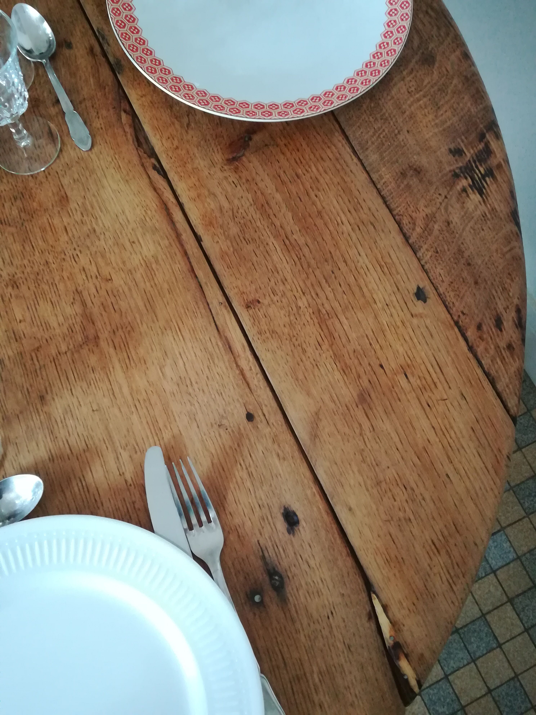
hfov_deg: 45.4
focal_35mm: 31
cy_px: 358
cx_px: 268
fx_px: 640
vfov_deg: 58.4
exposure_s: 1/14.3
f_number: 2.2
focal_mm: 3.83
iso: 640
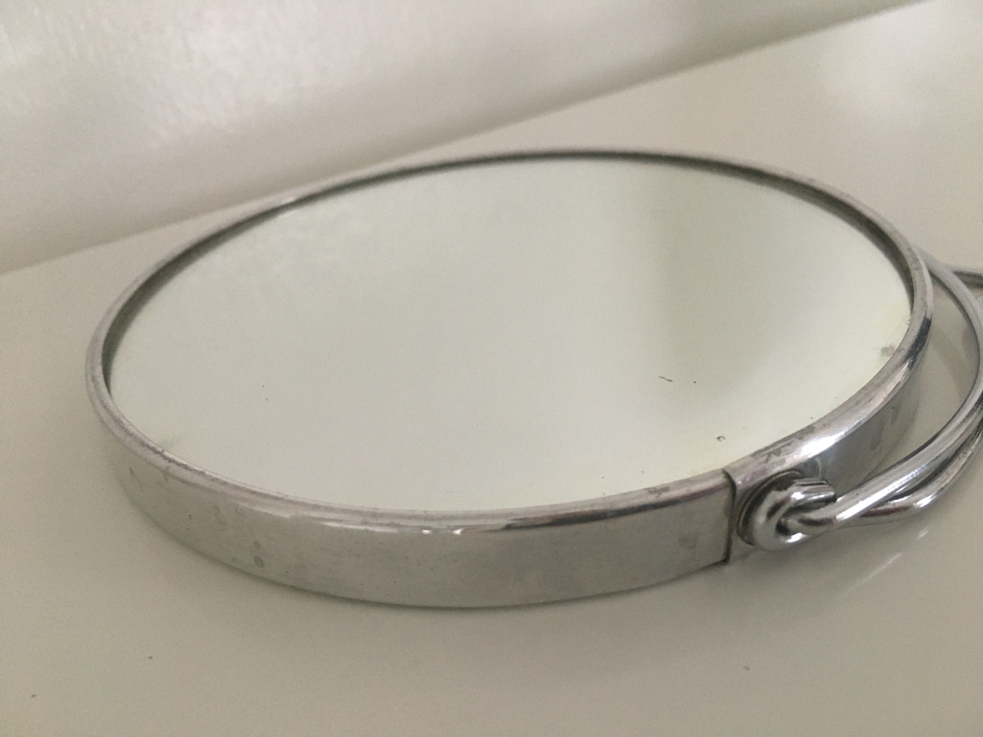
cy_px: 368
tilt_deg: -31.0
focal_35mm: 29
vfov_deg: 48.2
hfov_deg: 61.7
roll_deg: +5.9
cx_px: 492
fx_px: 824
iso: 200
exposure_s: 1/33
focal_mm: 4.15
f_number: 2.2
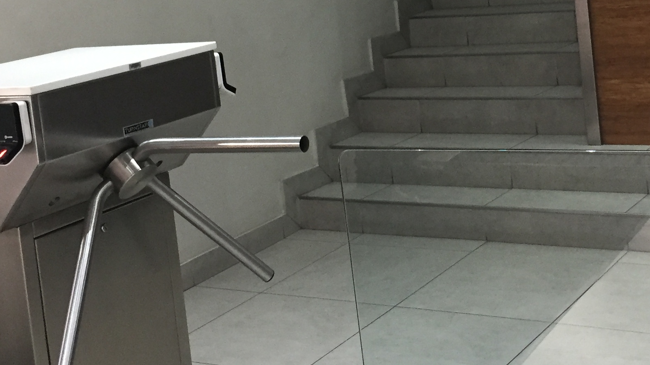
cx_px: 408
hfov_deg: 32.2
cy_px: -7
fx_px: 1120
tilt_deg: -4.8
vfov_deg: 18.0
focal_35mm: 65
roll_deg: +5.7
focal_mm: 4.15
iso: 200
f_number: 2.2
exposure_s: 1/33
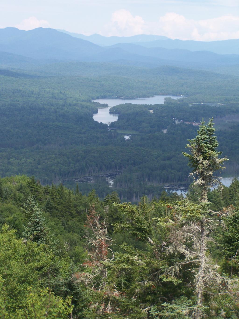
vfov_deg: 18.7
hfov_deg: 14.1
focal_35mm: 105
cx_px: 120
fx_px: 966
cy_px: 160
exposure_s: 1/800
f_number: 3.2
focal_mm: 17.5
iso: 80
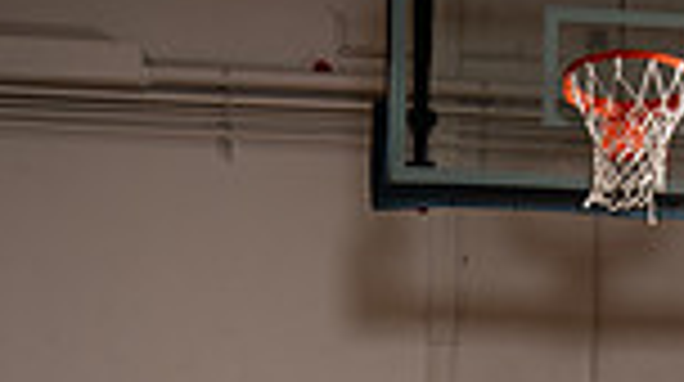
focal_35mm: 87
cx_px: 598
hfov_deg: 23.9
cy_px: 908
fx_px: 1576
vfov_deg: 11.5
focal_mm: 28
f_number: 8
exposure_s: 1/250
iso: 320
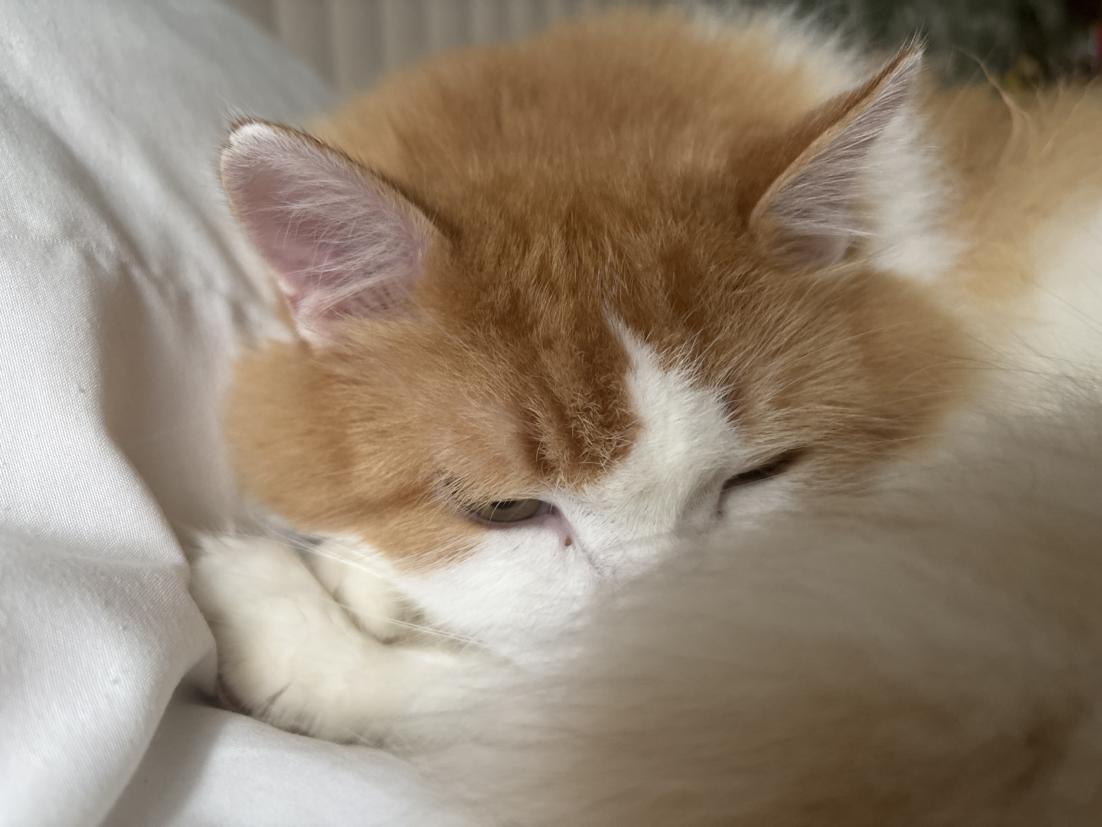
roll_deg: +1.7
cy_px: 414
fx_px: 828
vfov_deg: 53.1
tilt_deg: -10.3
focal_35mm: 26
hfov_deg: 67.3
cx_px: 551
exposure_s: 1/36
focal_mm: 5.96
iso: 640
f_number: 1.6
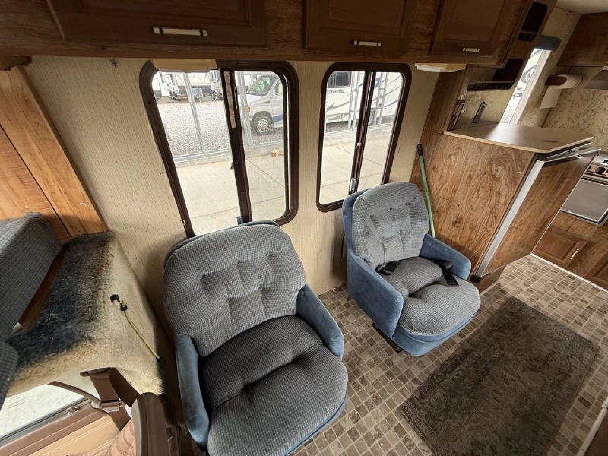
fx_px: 246
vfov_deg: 85.7
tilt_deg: -30.3
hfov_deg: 102.1
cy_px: 228
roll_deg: +0.6
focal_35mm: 14
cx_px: 304
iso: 80
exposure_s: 1/99
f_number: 2.2
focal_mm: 2.22
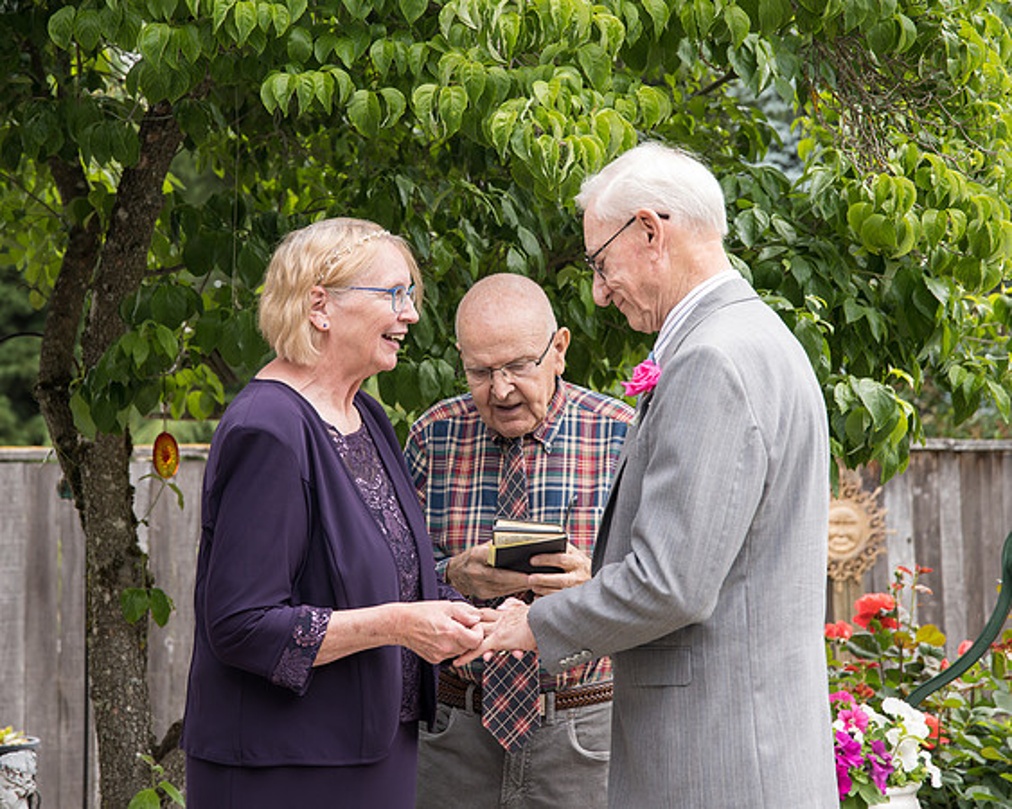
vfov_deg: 16.4
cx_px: 455
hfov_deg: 20.4
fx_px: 2809
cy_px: 328
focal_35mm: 94
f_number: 5
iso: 400
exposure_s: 1/500
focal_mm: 70
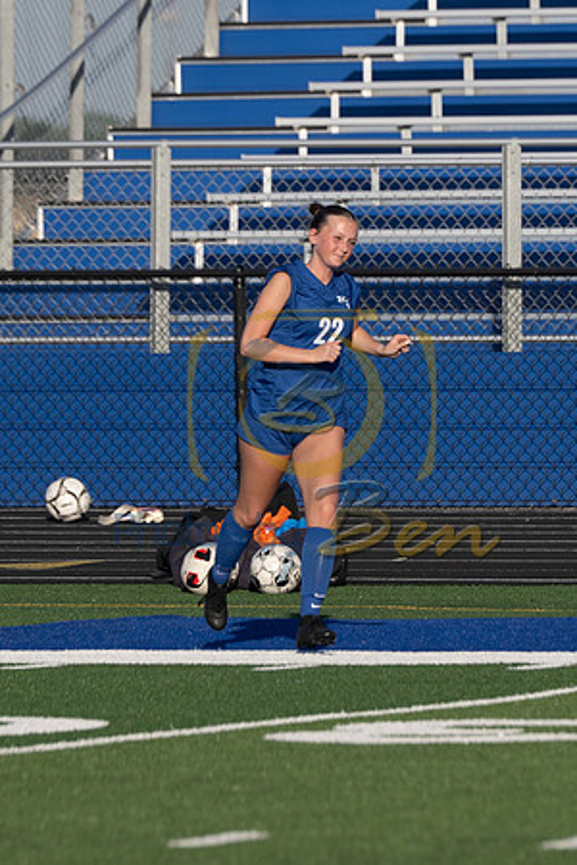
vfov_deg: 3.3
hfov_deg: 2.2
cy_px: 339
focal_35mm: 625
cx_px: 348
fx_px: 15014
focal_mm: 200
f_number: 4.5
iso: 160
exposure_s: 1/1600
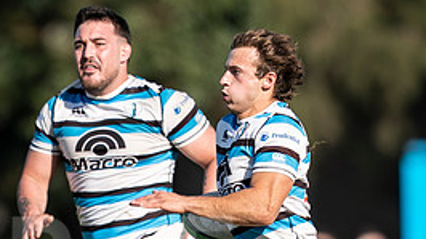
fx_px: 17683
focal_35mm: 1567
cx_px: 131
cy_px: 217
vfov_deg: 0.8
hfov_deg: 1.4
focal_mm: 400
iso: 100
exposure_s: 1/1250
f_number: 2.8
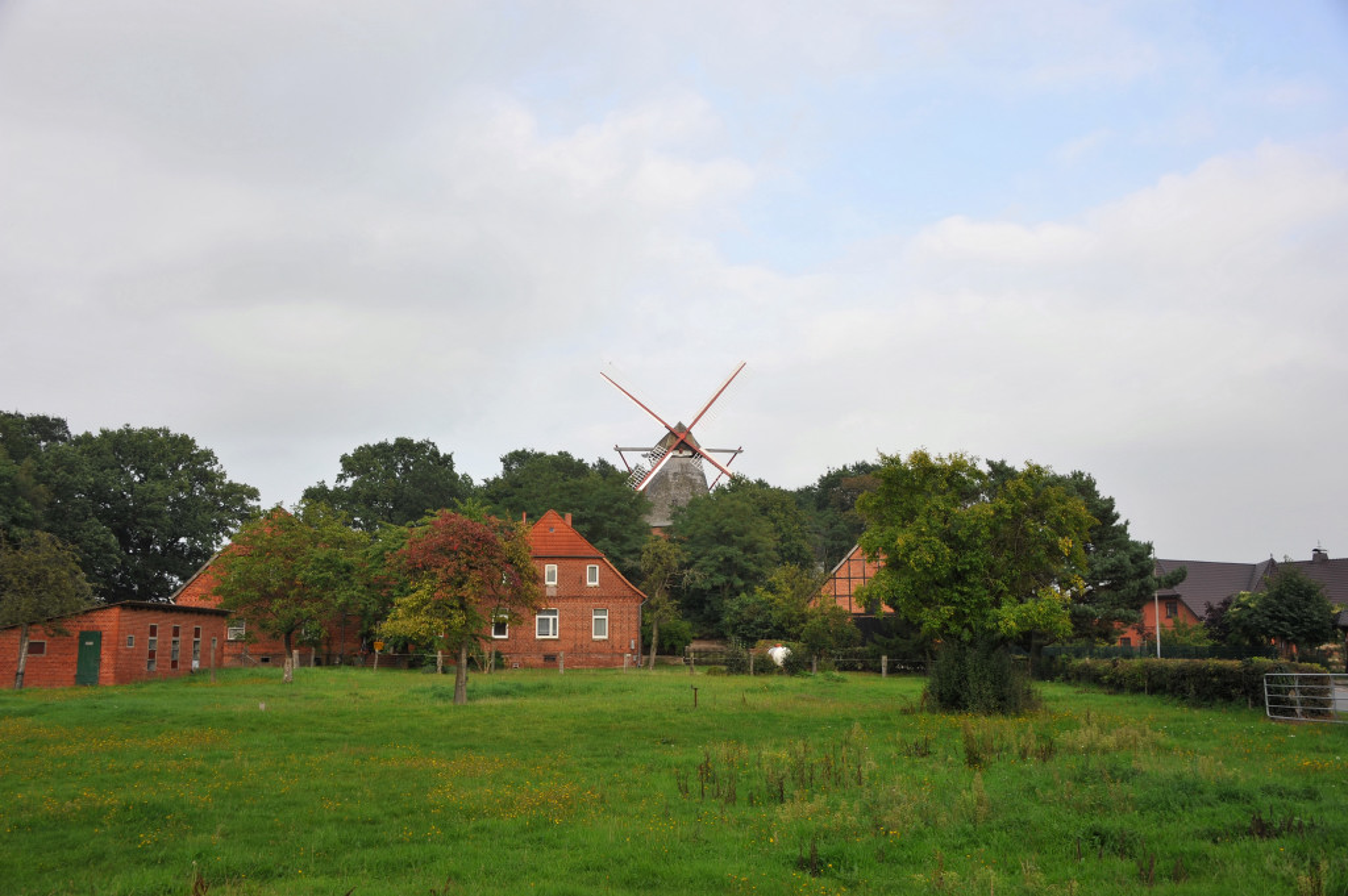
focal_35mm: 35
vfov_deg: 37.8
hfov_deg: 54.5
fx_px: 1309
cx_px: 674
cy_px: 448
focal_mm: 35
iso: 200
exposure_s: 1/250
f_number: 8
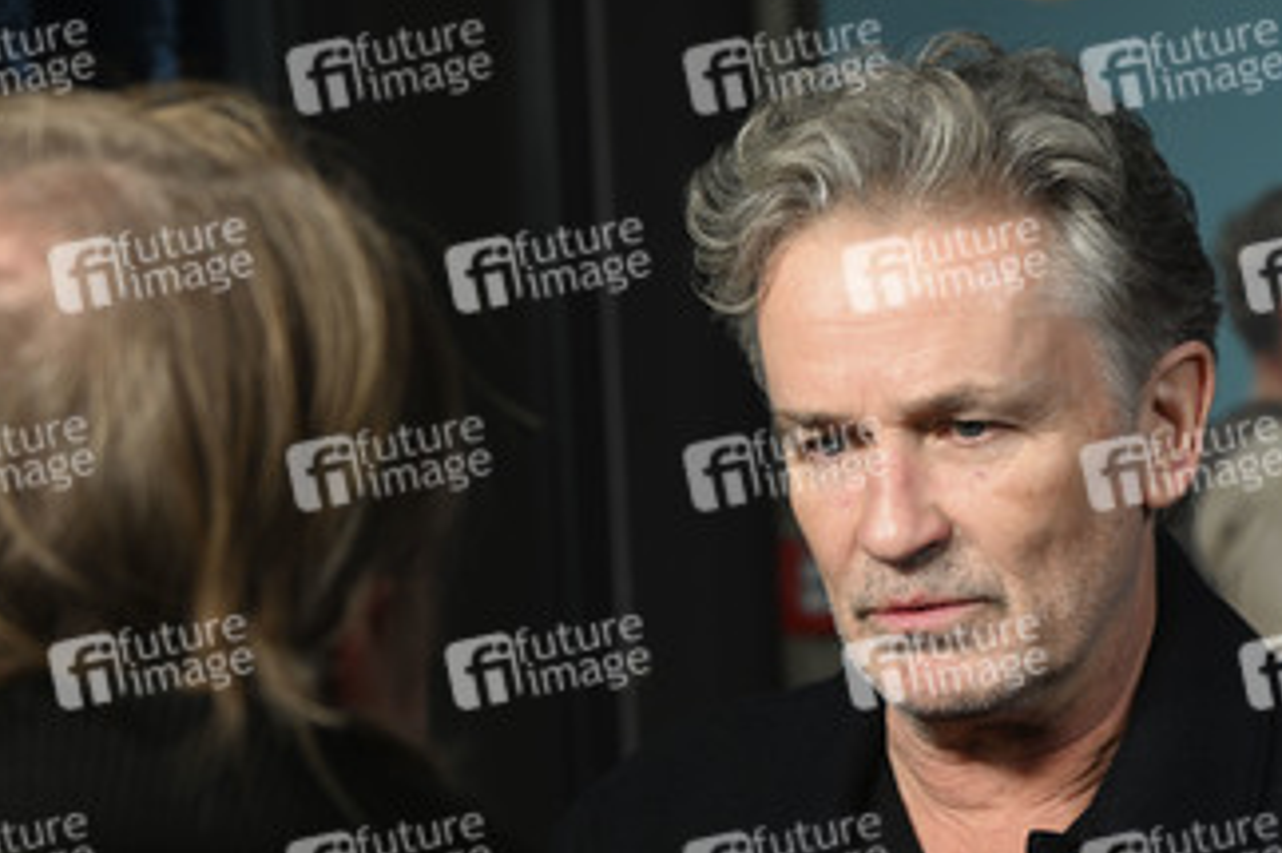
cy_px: 563
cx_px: 839
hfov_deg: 19.2
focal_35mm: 106
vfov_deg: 12.9
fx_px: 3773
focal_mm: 76
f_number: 6
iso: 1000
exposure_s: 1/200
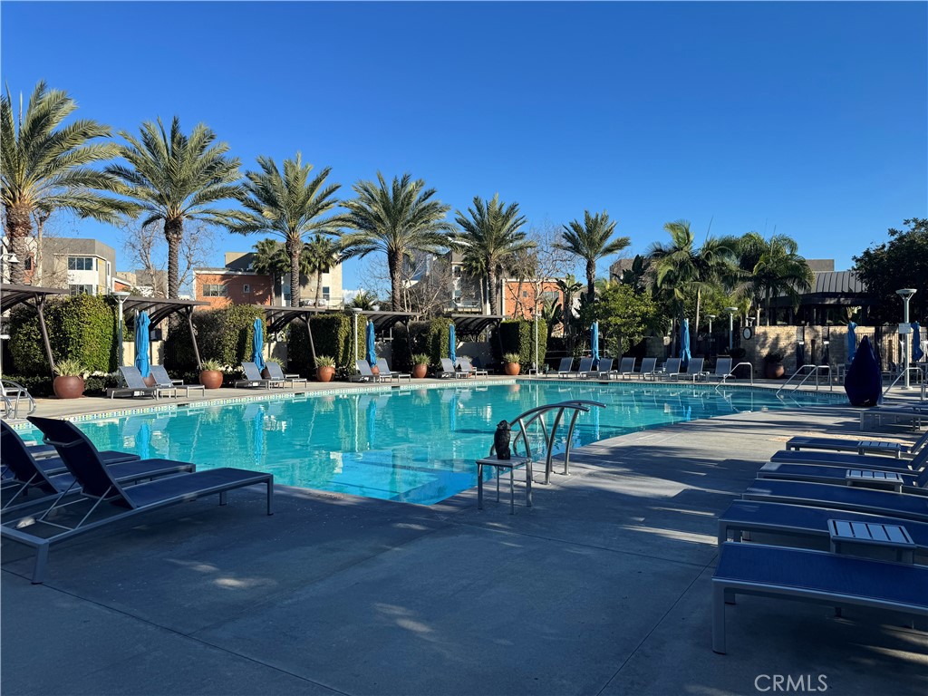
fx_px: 643
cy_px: 348
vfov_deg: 56.8
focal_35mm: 24
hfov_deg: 71.6
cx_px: 464
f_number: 1.78
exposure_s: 1/4310
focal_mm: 6.76
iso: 80
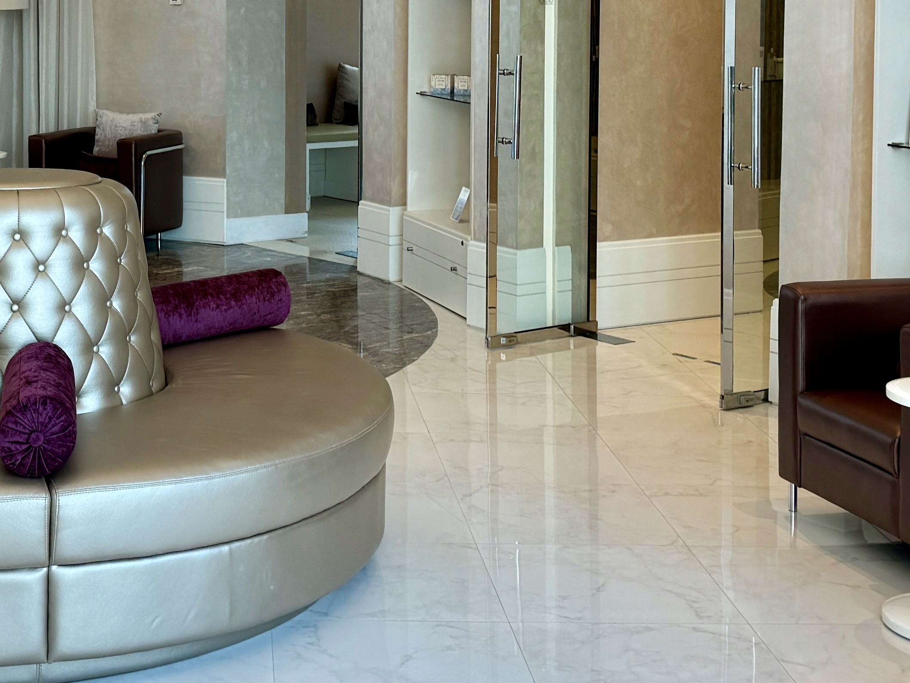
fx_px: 1709
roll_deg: -0.4
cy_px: 42
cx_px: 230
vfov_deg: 22.0
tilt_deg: -3.6
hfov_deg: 29.4
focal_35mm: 65
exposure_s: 1/100
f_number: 1.78
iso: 64
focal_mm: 6.86
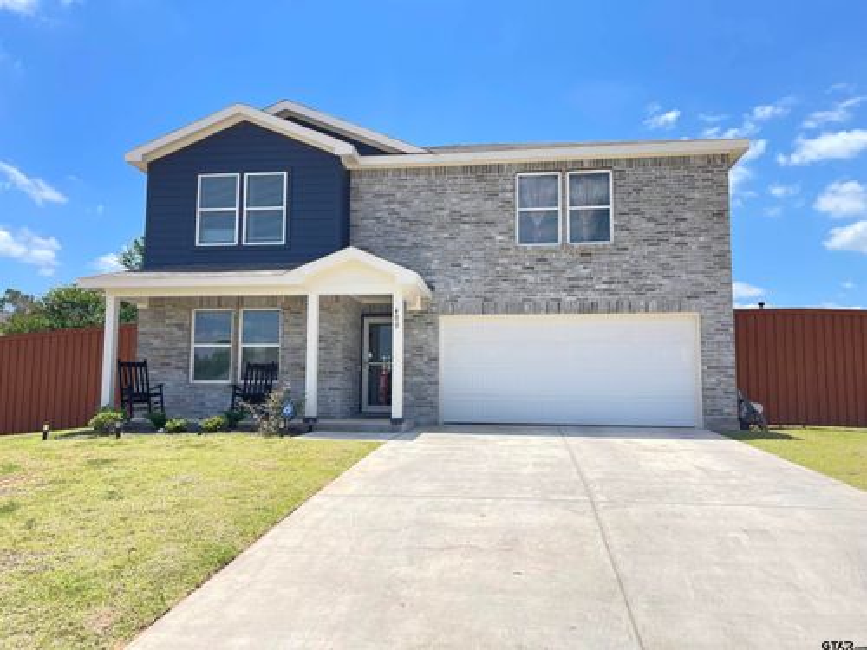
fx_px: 626
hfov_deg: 69.4
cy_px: 325
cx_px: 434
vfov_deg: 54.9
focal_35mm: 25
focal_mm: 5.1
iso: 32
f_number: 1.6
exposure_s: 1/1456
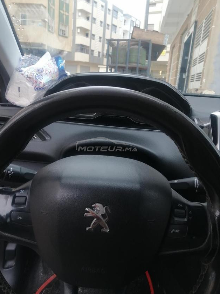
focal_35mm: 27
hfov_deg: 51.4
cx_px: 106
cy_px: 144
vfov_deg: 65.3
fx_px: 229
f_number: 1.8
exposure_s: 1/168
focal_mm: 3.95
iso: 50
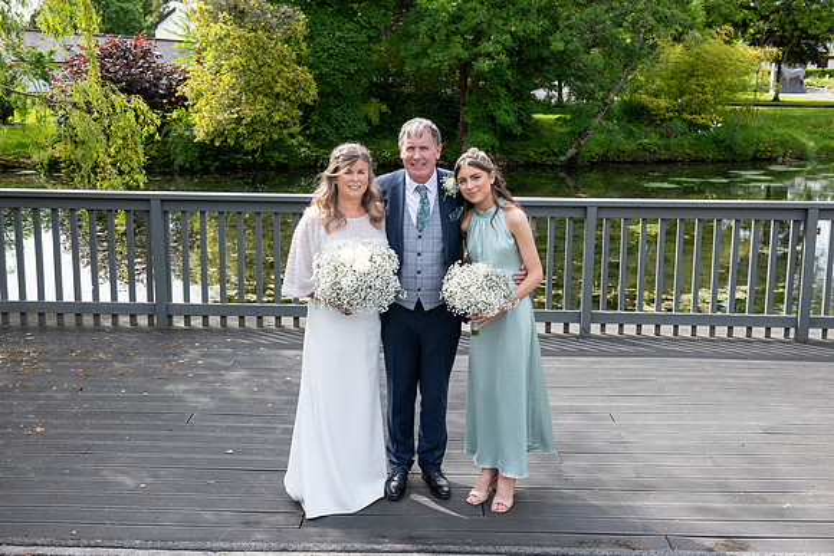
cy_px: 278
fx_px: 927
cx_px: 417
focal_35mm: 40
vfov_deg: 33.4
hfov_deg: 48.4
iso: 125
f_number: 5.6
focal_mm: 40
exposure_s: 1/200
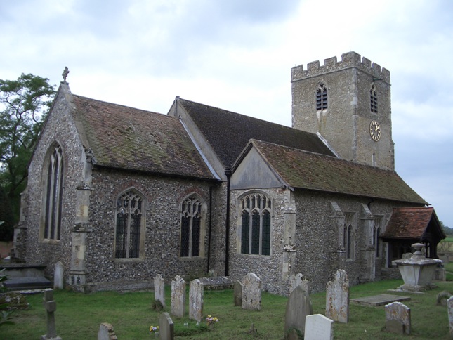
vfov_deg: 40.7
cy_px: 170
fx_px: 458
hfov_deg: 52.6
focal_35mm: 35
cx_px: 226
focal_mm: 5.8
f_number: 2.6
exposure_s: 1/320
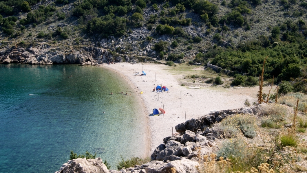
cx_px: 152
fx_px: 366
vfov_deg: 26.5
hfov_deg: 45.5
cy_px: 80
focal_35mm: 45
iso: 100
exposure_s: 1/125
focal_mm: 28
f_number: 11
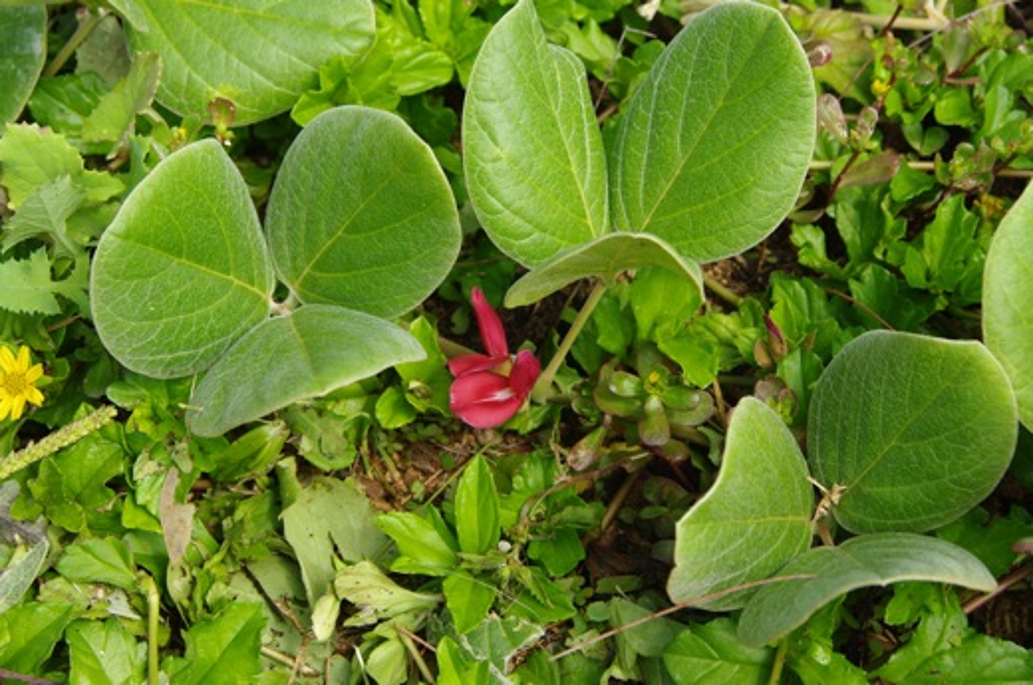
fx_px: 2149
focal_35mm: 75
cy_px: 342
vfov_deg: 18.1
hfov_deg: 27.0
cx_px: 516
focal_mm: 50
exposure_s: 1/250
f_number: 6.3
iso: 200
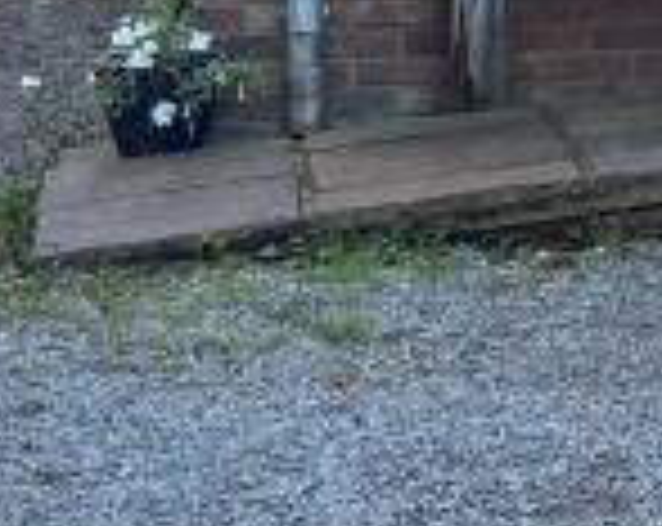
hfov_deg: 9.4
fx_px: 3461
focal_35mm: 177
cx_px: 1752
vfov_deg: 8.6
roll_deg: -0.5
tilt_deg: -4.9
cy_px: -202
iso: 32
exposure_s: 1/122
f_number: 1.6
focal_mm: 5.1
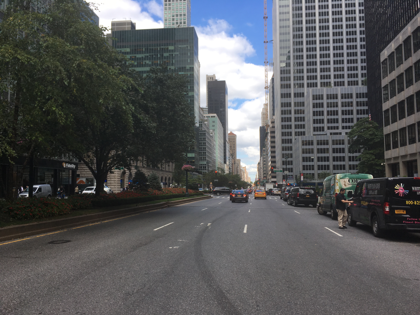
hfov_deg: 61.7
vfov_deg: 48.2
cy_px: 158
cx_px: 210
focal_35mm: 29
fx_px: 352
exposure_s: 1/761
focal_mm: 4.15
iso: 25
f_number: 2.2
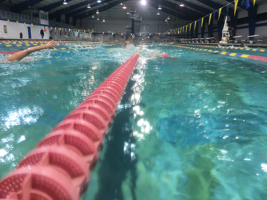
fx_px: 224
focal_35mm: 29
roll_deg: -1.6
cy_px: 100
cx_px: 134
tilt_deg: -14.6
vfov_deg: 48.2
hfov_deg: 61.7
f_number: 2.2
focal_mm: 4.15
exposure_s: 1/30
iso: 50
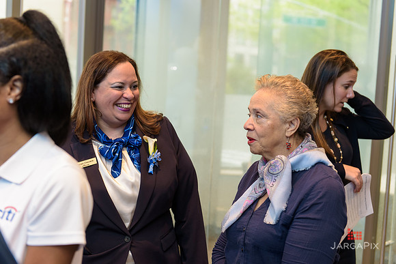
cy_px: 132
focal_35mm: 58
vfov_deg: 23.4
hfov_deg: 34.5
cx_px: 198
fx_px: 638
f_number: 3.2
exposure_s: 1/250
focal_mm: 58
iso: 1000
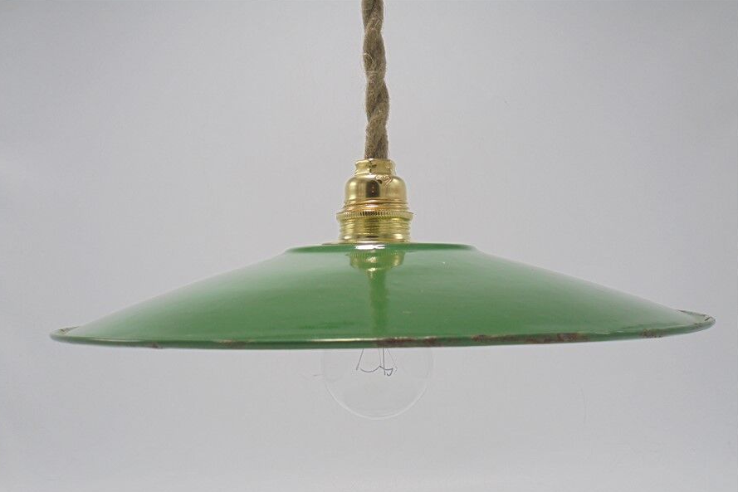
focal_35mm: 40
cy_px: 277
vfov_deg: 33.4
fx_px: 820
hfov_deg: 48.5
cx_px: 366
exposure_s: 1/40
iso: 100
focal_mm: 6.9
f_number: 4.2
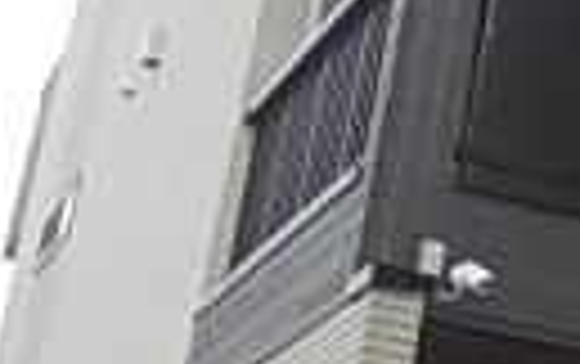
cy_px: 54
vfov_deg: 8.9
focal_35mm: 147
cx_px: 940
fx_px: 2327
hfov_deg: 13.2
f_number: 2.7
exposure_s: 1/320
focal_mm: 4
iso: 80
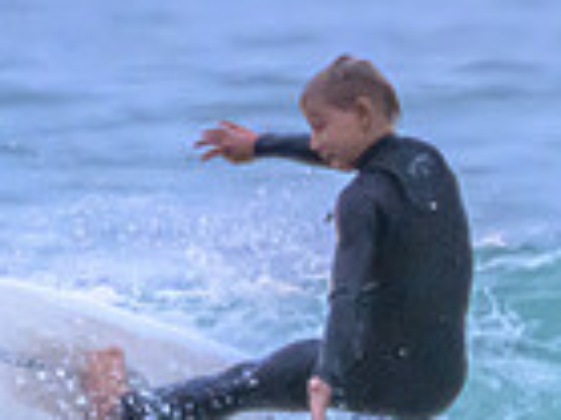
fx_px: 66535
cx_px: 475
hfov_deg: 0.5
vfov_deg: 0.4
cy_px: 604
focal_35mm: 4109
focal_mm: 900
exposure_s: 1/500
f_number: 11
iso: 16000
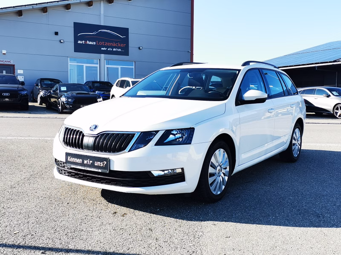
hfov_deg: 46.8
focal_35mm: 40
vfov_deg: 36.0
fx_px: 394
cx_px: 170
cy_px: 128
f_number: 1.8
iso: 50
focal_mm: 5.58
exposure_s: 1/1048
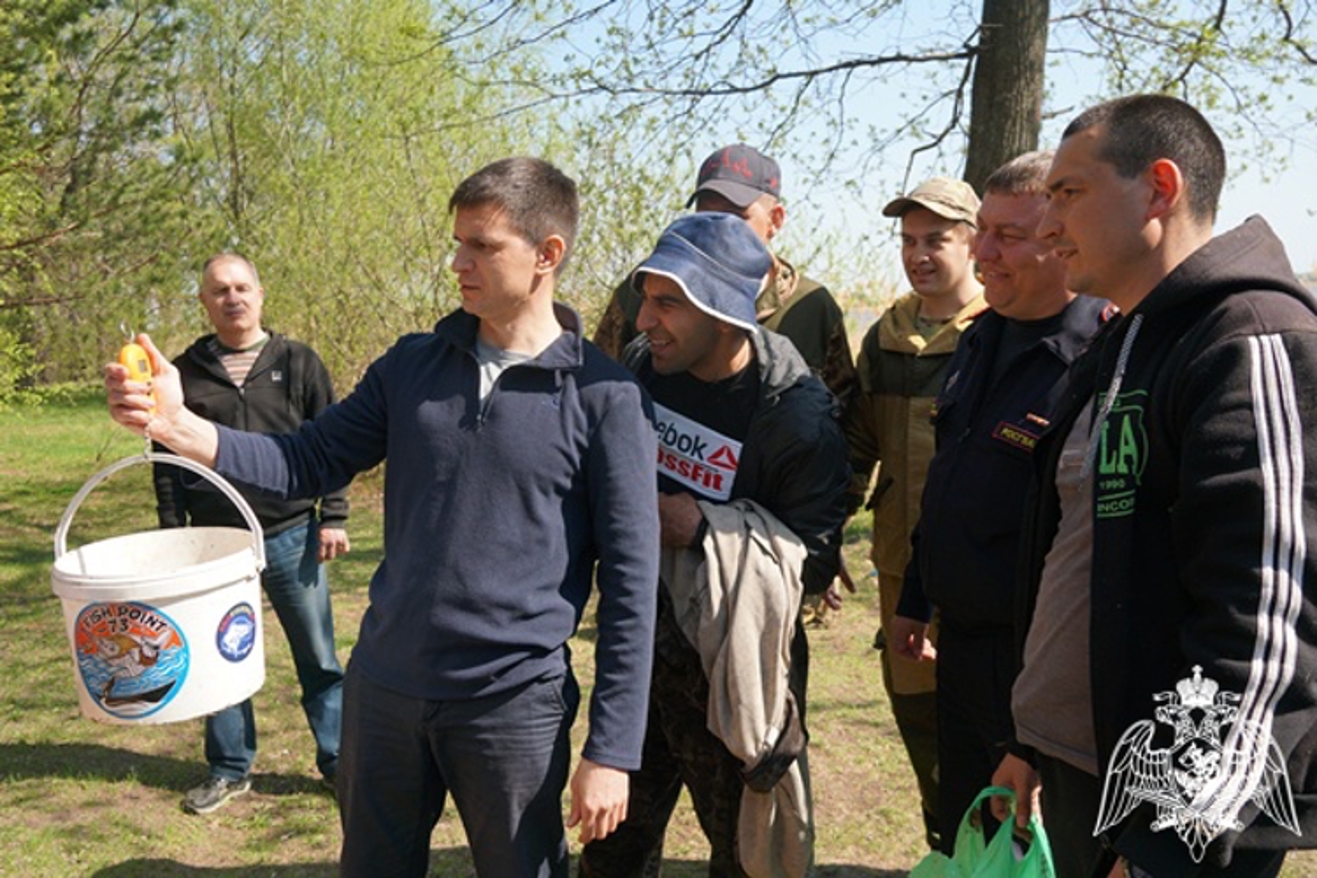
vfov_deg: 41.7
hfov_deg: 59.5
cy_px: 439
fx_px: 1152
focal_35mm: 32
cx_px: 658
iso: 100
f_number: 4.5
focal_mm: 21
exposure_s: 1/320
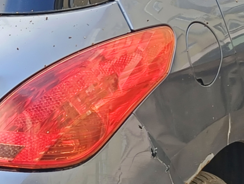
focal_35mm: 120
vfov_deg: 12.3
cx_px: -19
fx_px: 847
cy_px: 145
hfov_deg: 16.0
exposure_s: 1/141
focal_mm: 6.06
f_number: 1.69
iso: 50
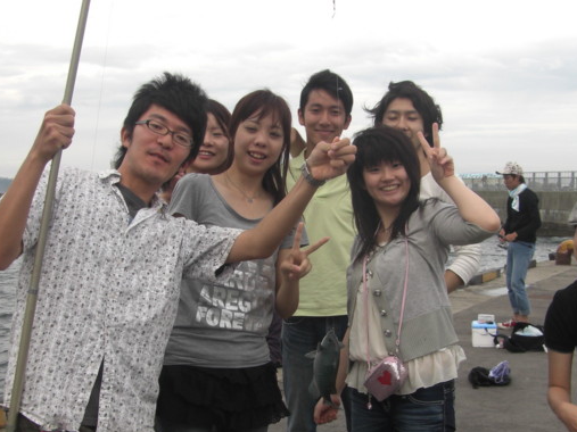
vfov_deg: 24.3
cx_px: 299
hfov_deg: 32.2
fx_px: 1000
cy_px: 277
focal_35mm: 60
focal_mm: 6.3
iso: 64
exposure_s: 1/320
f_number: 3.4
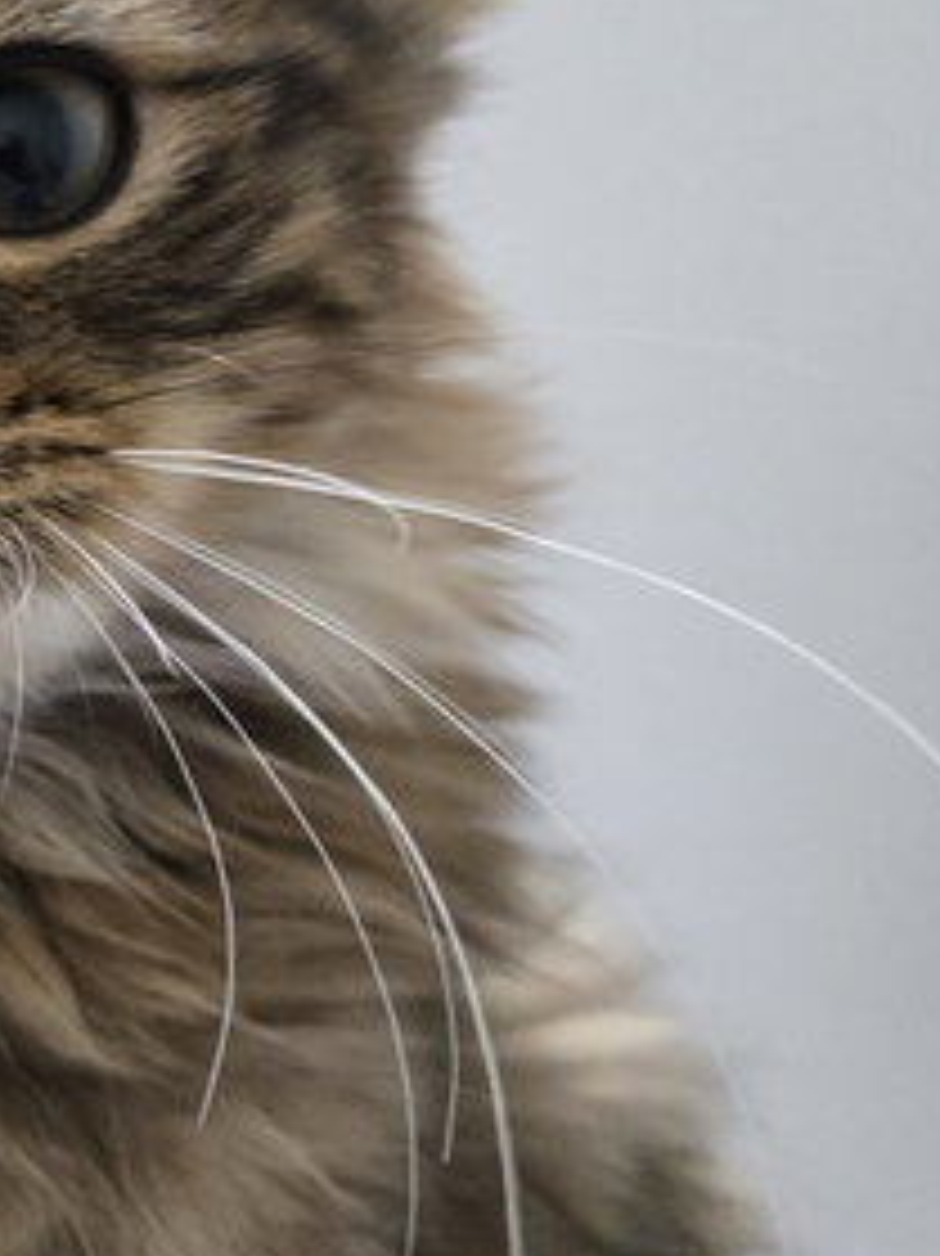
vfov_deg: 34.6
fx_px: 1993
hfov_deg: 24.6
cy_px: 407
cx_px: -108
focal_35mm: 55
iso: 800
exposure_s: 1/120
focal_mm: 5.4
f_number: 1.8
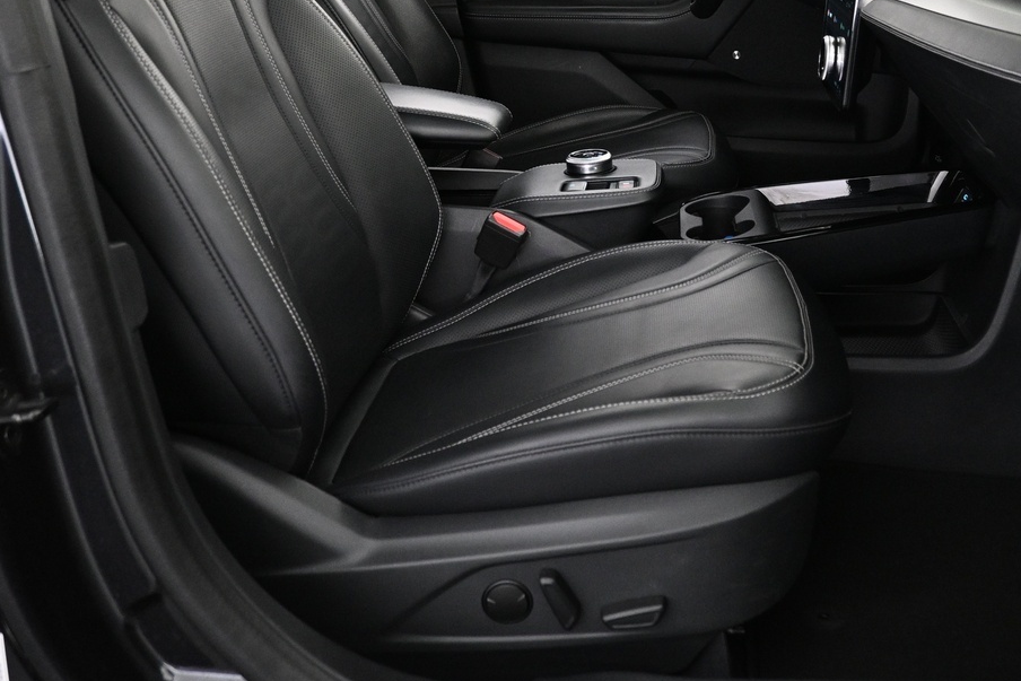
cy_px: 130
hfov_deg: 45.1
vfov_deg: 30.4
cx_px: 635
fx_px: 1220
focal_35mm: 43
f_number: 3.5
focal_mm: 16
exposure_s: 1/25
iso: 1600
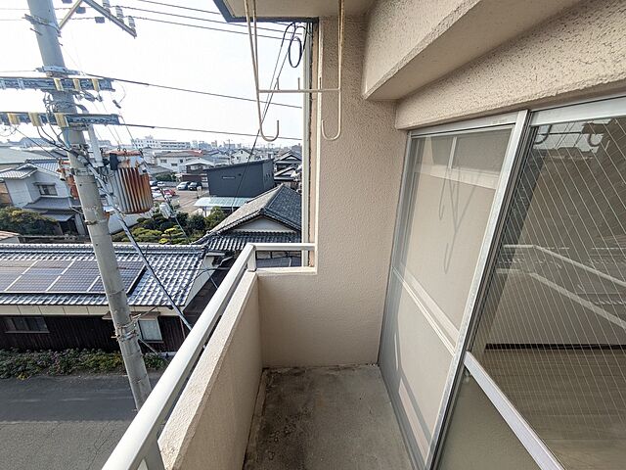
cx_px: 313
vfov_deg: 85.7
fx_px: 253
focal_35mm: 14
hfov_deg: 102.1
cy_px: 235
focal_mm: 1.83
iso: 49
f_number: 2.2
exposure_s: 1/659
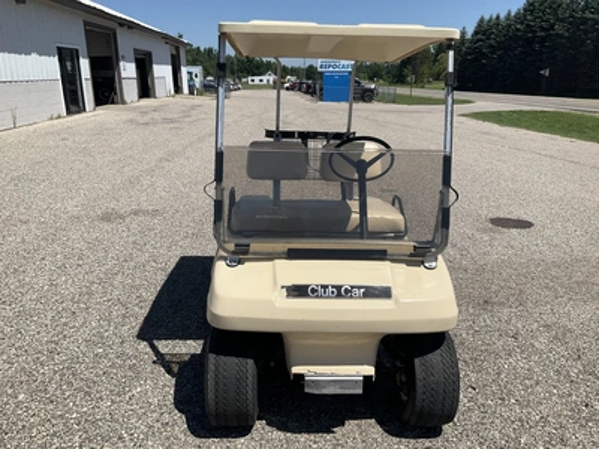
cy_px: 224
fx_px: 502
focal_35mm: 29
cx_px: 300
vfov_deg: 48.2
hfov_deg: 61.7
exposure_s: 1/3125
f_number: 1.8
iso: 25
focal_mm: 3
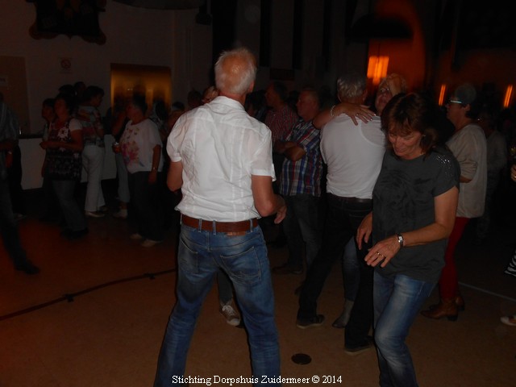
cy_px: 194
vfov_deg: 45.4
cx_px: 258
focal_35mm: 31
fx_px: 462
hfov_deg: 58.4
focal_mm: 5.5
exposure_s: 1/25
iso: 200
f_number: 3.6
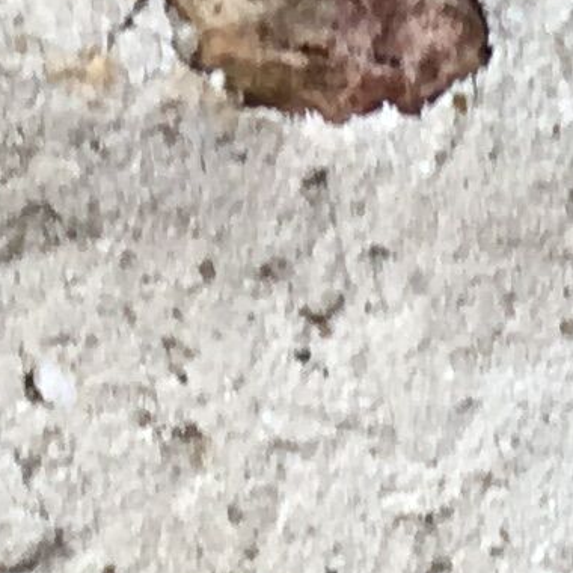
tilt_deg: -10.3
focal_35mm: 272
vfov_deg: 5.7
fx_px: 5094
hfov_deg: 5.8
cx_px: 1927
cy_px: 2134
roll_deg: +1.1
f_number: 2.2
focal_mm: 4.15
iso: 25
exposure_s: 1/106
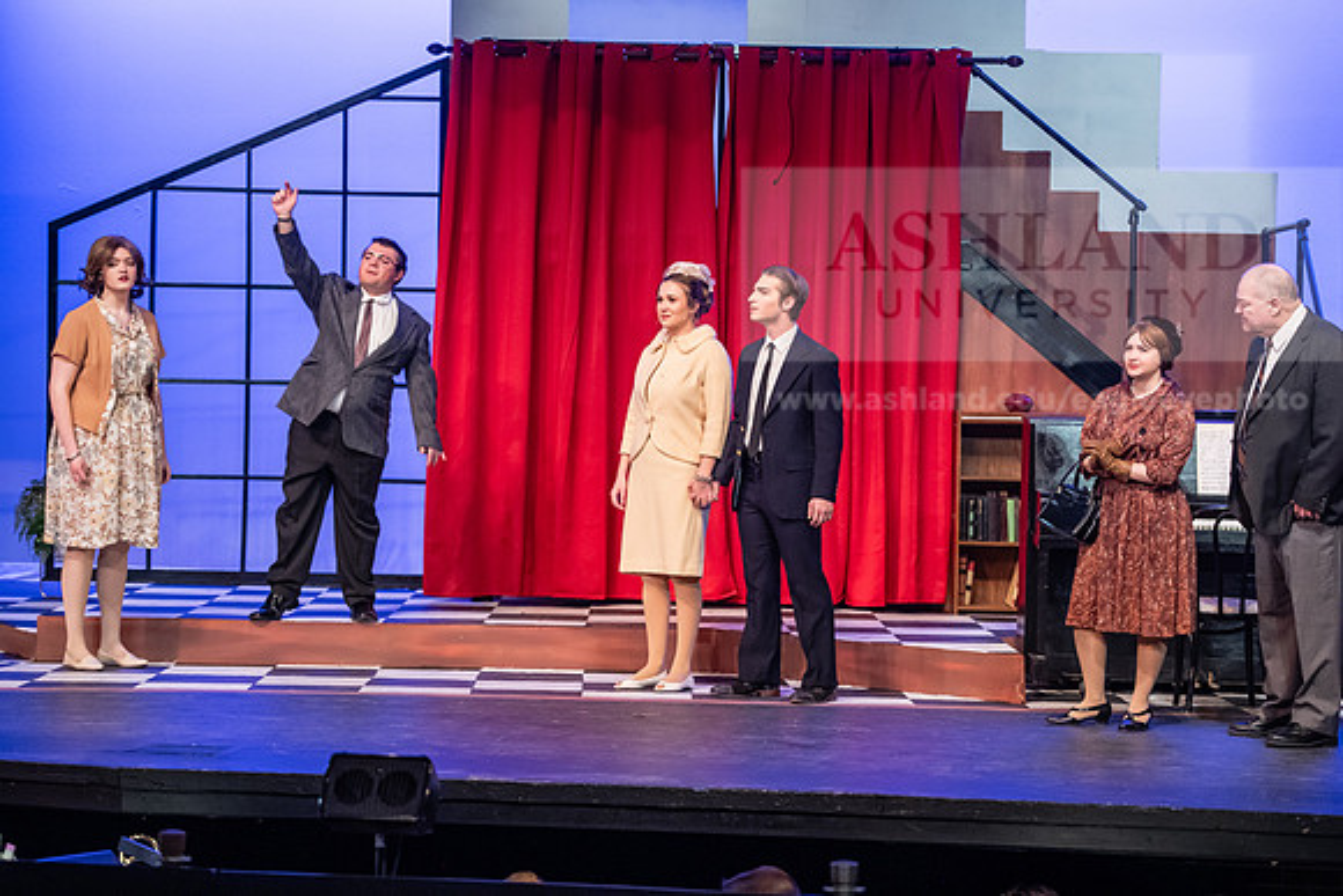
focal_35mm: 95
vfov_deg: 14.4
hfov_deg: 21.5
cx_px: 672
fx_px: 3545
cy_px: 448
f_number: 3.2
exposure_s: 1/200
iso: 2500
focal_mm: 95
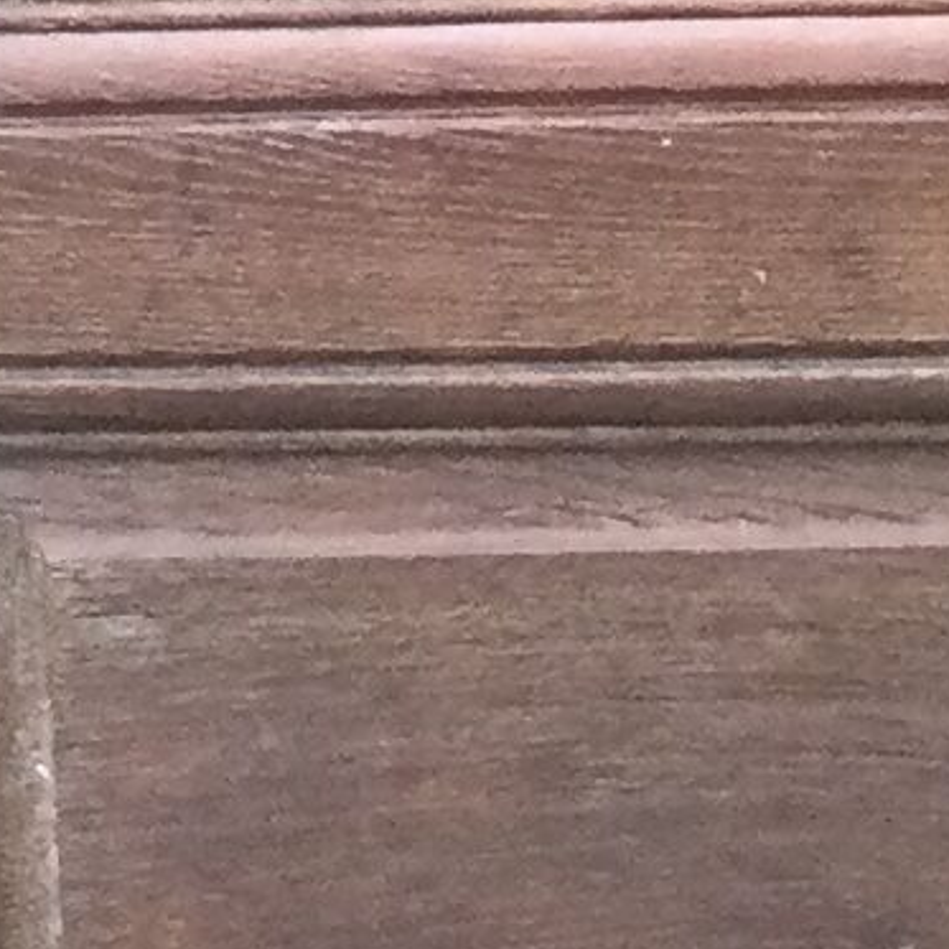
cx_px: -829
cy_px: -1437
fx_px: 7444
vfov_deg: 6.8
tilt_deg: -11.7
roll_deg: +0.3
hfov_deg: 7.1
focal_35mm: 240
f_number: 2.4
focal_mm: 3.3
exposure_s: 1/33
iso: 32
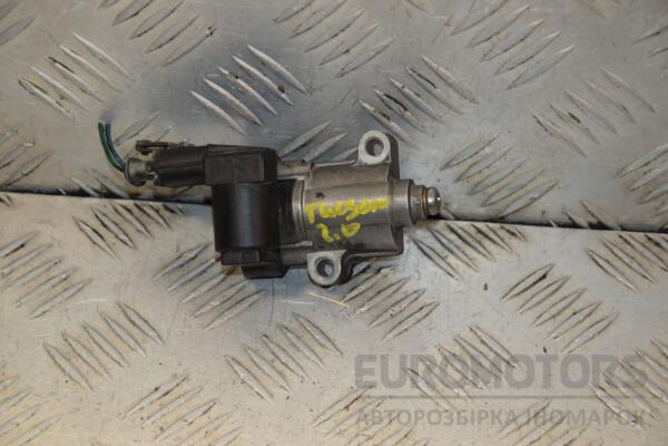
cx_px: 334
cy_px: 223
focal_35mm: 128
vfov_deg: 10.8
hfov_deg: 16.1
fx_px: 2366
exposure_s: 1/200
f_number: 7.1
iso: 800
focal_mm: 85
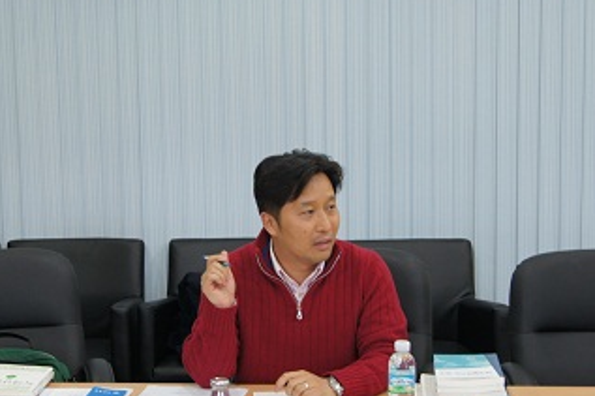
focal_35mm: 81
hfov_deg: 25.0
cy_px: 241
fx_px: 1338
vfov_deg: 16.8
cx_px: 248
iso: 400
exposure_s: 1/15
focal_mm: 40
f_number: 5
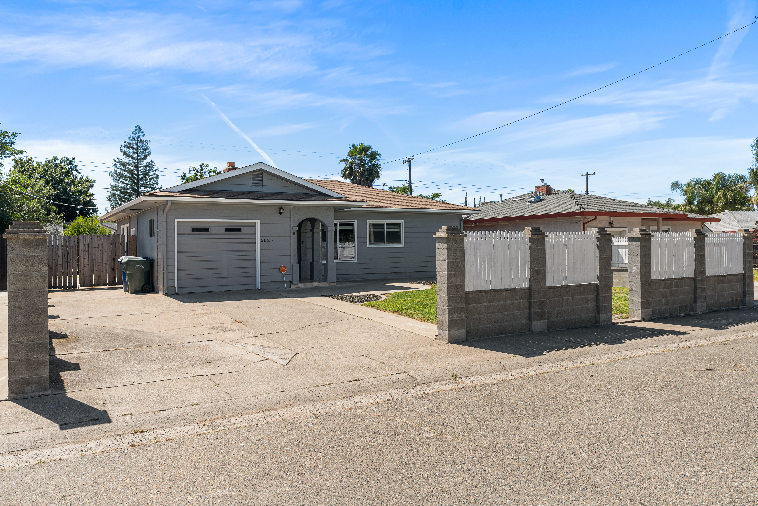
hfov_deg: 68.4
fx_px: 558
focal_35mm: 26
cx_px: 379
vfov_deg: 48.8
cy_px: 253
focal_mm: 26.5
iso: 125
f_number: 4
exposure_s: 1/640
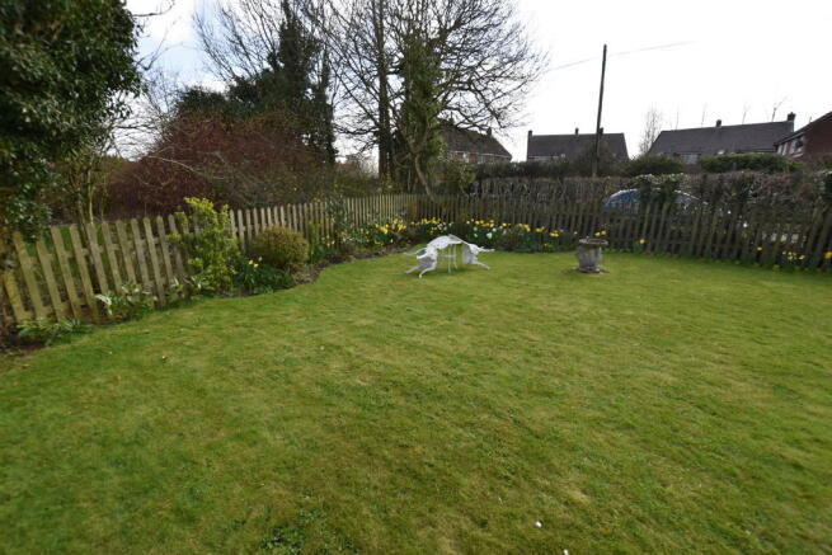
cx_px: 416
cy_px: 278
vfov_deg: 77.4
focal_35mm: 15
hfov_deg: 100.4
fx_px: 347
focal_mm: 10
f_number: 6.3
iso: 100
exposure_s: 1/160
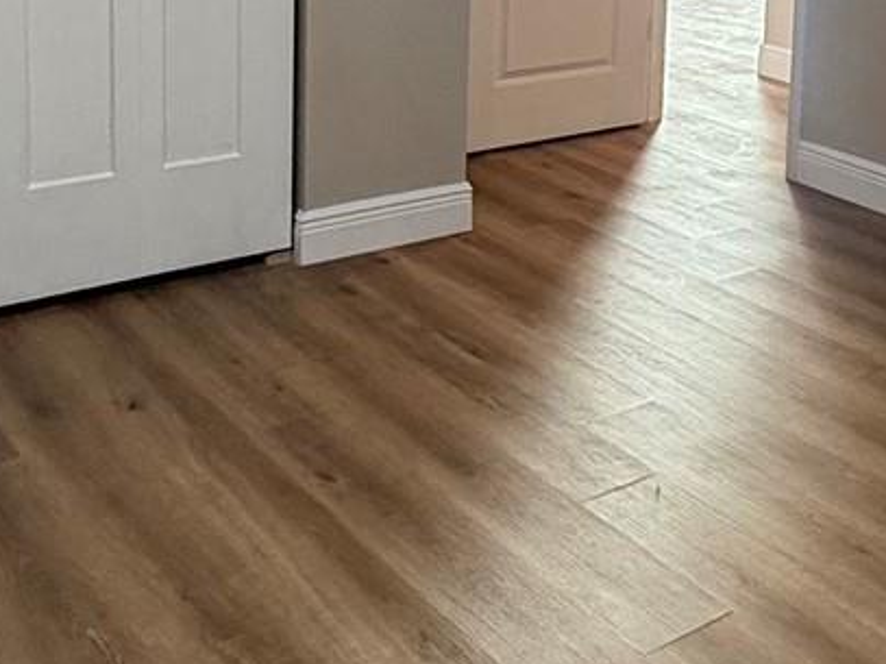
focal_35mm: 55
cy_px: -74
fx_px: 1407
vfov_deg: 24.7
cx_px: 716
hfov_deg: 33.9
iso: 320
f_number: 2.2
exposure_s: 1/120
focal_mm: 2.22
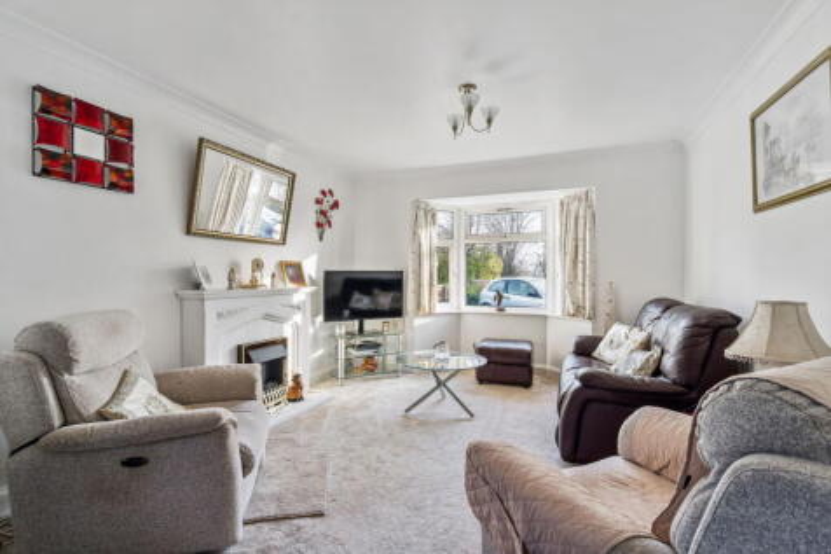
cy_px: 277
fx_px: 369
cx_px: 416
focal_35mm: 16
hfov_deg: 96.8
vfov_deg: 73.7
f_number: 5.6
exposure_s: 1/6
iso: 320
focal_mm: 16
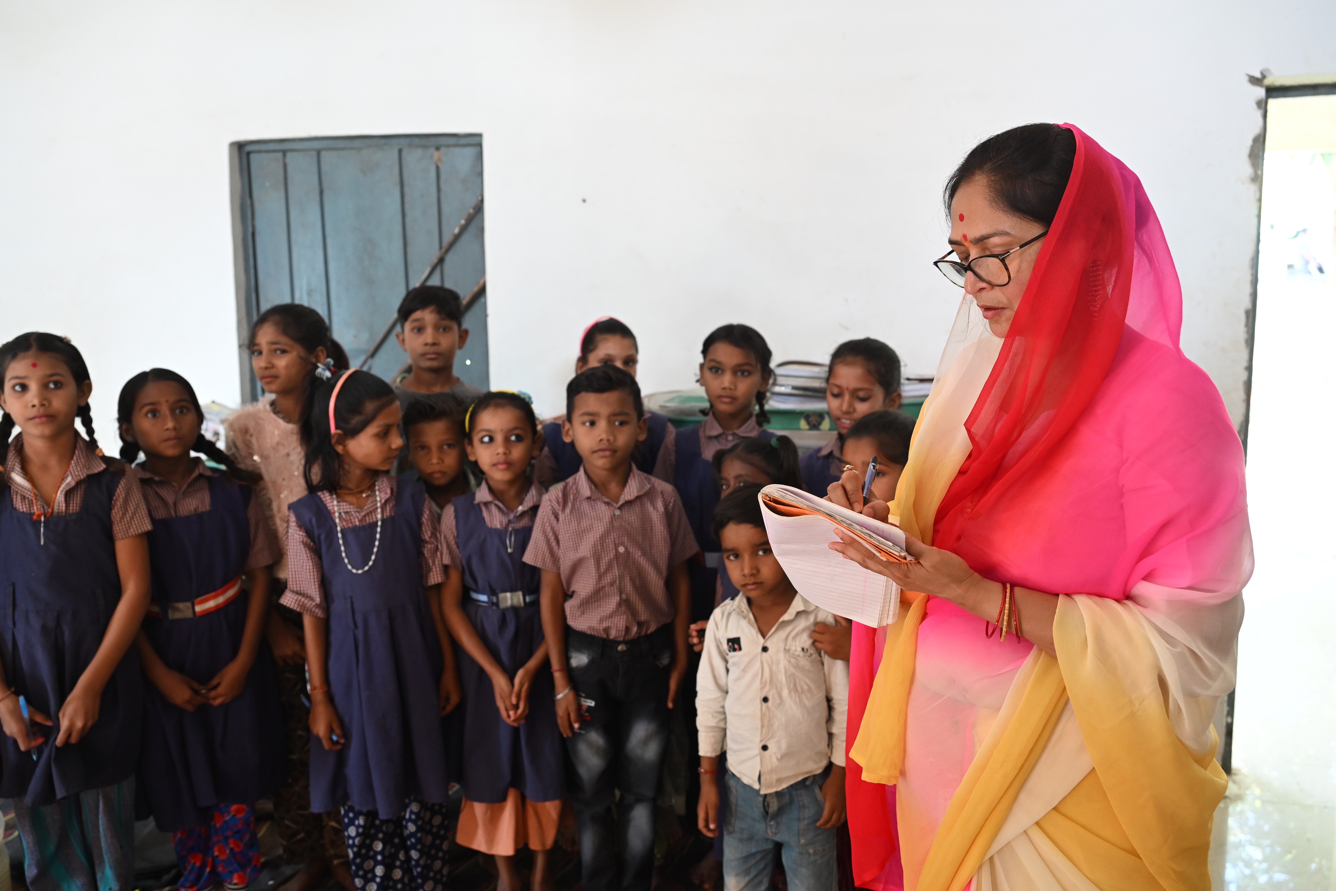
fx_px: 1243
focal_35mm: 34
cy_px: 446
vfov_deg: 39.4
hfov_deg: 56.5
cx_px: 668
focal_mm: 33.5
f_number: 4.5
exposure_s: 1/80
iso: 1600
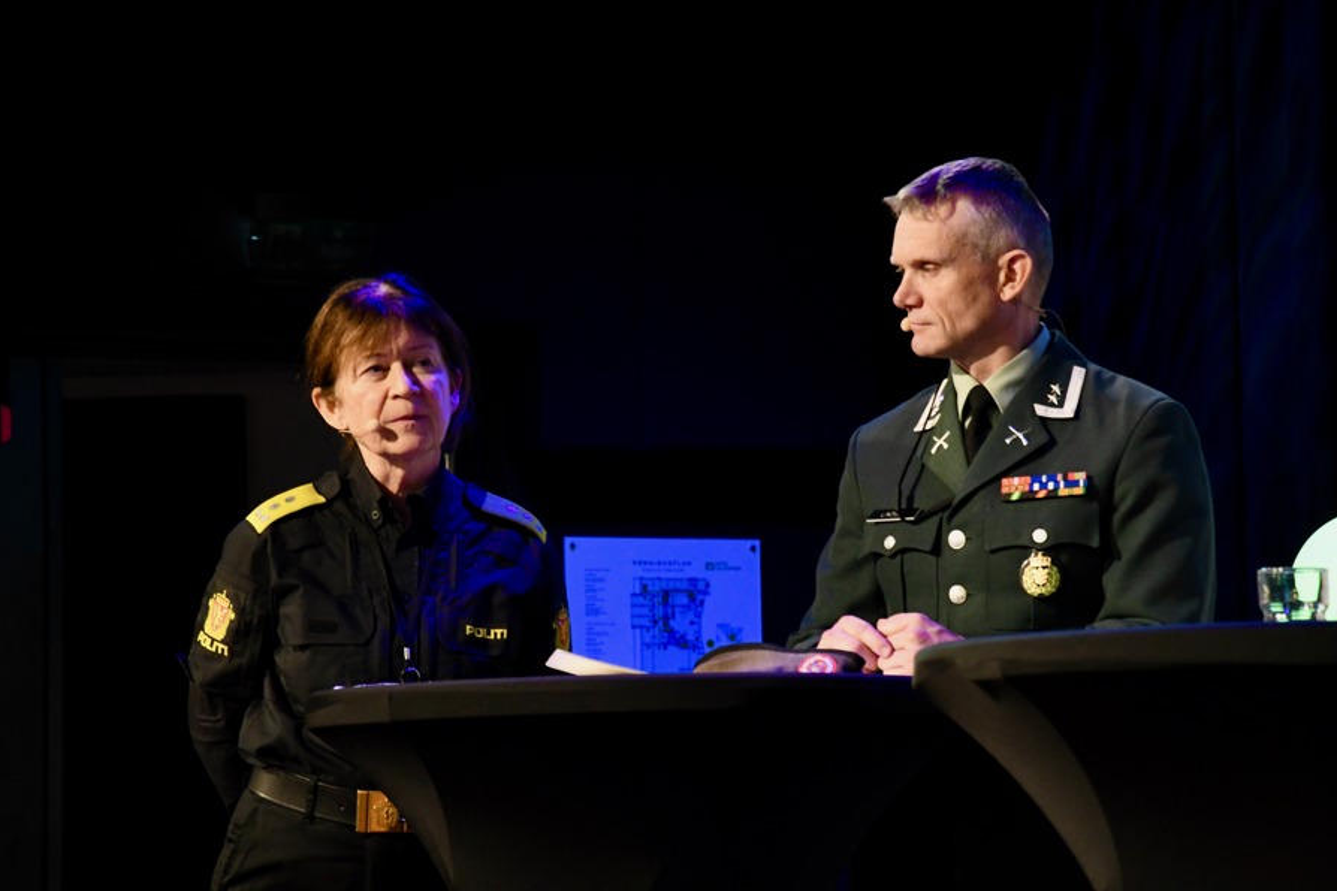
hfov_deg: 13.0
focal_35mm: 159
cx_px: 671
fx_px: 5886
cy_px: 444
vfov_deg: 8.7
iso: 3200
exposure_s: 1/50
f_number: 5.6
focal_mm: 105
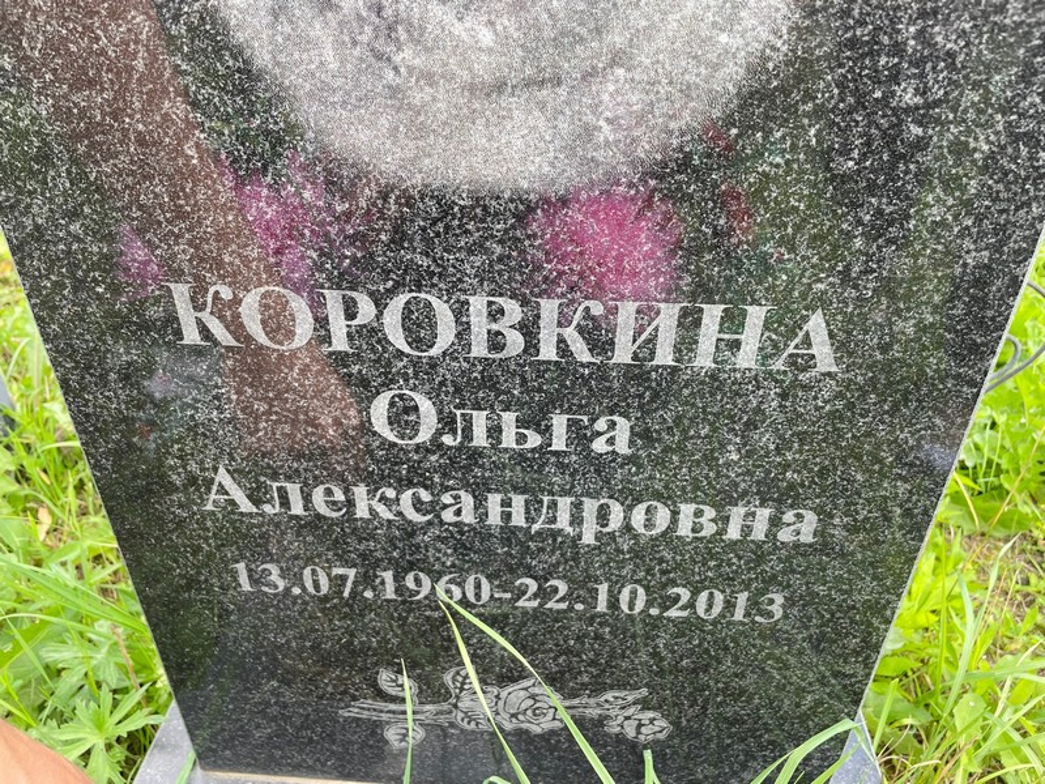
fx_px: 785
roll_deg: -0.9
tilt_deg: -33.8
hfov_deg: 67.3
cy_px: 392
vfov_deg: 53.1
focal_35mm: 26
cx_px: 522
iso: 32
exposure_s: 1/131
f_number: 1.6
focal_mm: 4.2
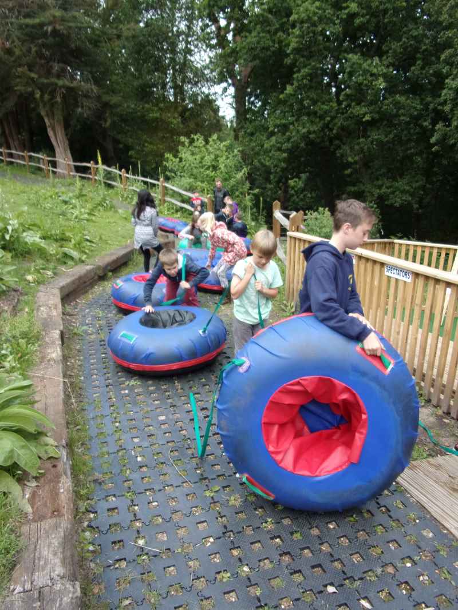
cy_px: 305
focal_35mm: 24
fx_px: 423
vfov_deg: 71.6
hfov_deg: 56.8
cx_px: 229
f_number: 3.3
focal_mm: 4.3
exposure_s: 1/140
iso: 80
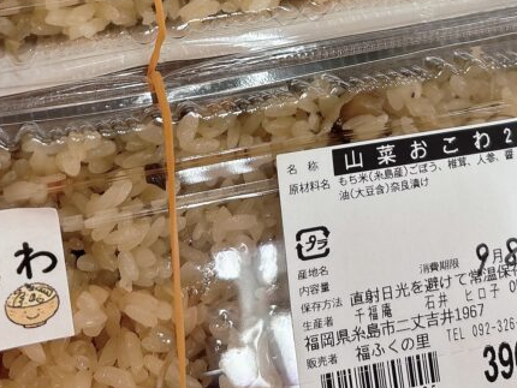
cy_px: -28
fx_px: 867
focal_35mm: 58
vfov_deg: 23.8
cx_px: 296
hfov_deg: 33.2
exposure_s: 1/60
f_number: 1.6
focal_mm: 5.96
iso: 80
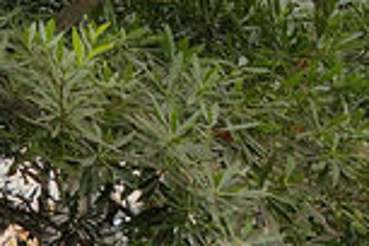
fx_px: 2726
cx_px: -5
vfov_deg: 5.1
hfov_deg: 7.7
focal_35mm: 266
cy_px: 478
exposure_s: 1/100
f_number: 4
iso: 400
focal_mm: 35
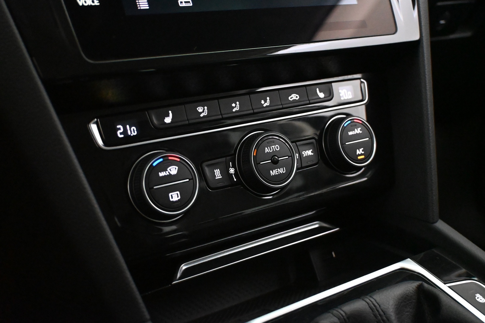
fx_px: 556
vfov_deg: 32.4
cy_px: 162
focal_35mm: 41
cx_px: 242
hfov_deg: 47.2
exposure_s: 1/60
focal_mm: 27.5
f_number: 4.5
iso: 11400
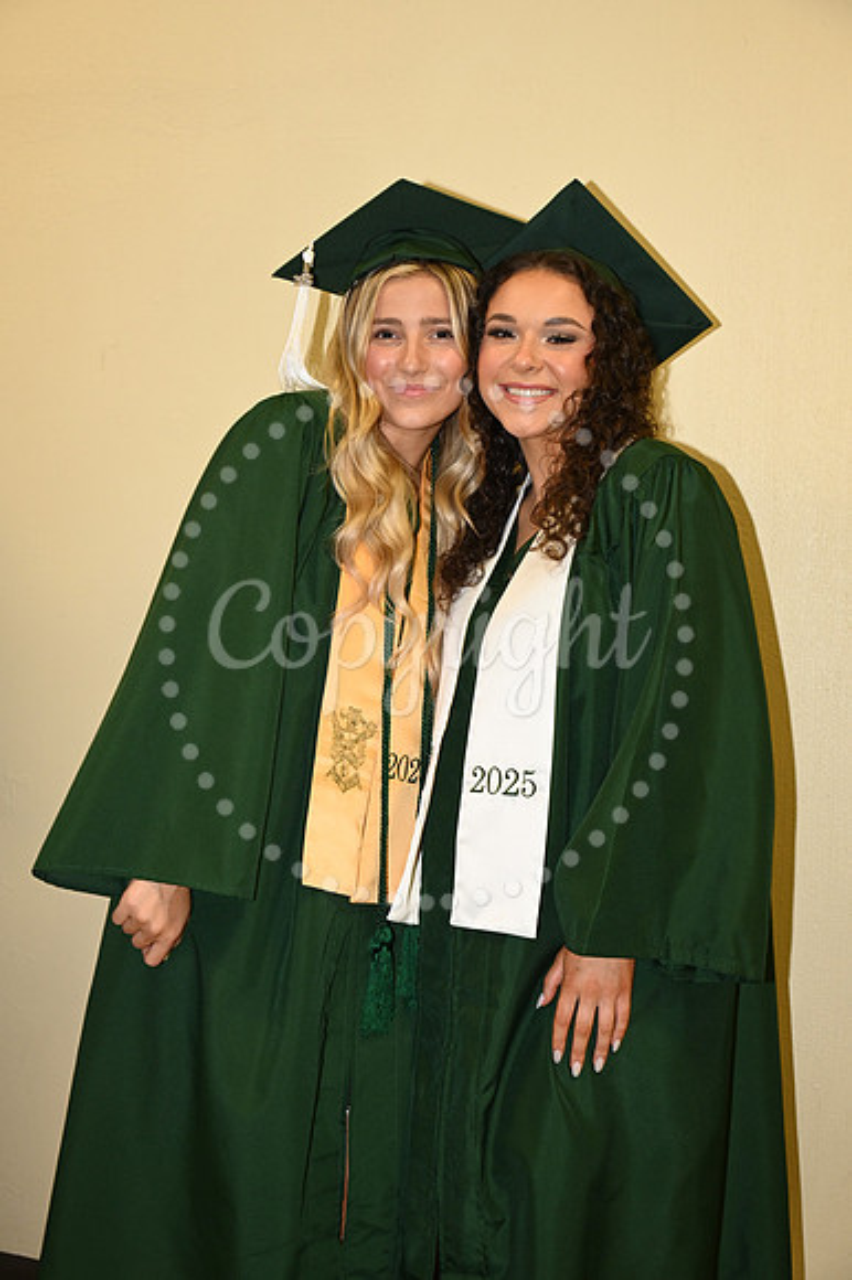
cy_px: 640
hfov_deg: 29.8
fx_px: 1599
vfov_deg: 43.6
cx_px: 426
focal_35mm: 45
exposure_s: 1/60
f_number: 5.6
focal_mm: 45
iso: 1600
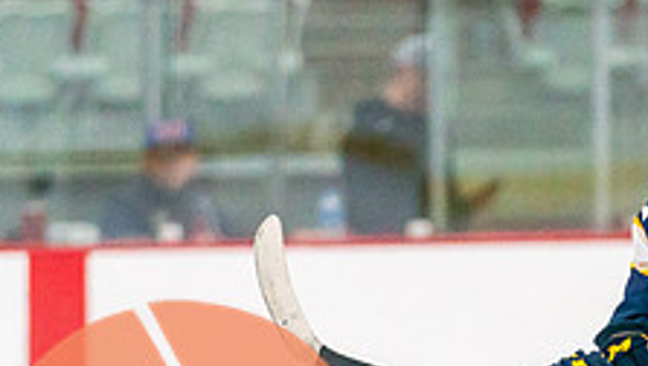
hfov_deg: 3.2
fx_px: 11456
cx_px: 531
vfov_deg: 1.8
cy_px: 578
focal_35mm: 666
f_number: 2.8
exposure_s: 1/1600
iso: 4000
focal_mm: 182
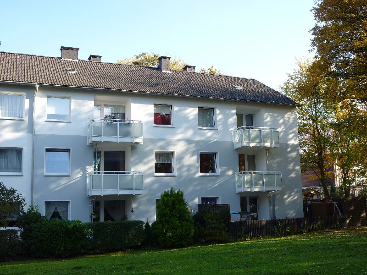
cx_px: 184
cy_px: 138
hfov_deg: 49.0
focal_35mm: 38
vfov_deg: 37.7
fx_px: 403
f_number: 4
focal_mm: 6.8
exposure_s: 1/160
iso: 80
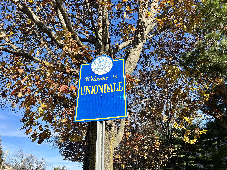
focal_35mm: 26
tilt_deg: +29.5
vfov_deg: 53.1
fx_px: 170
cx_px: 114
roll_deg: -2.6
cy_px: 85
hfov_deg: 67.3
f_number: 1.5
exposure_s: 1/3356
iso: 50
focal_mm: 5.7
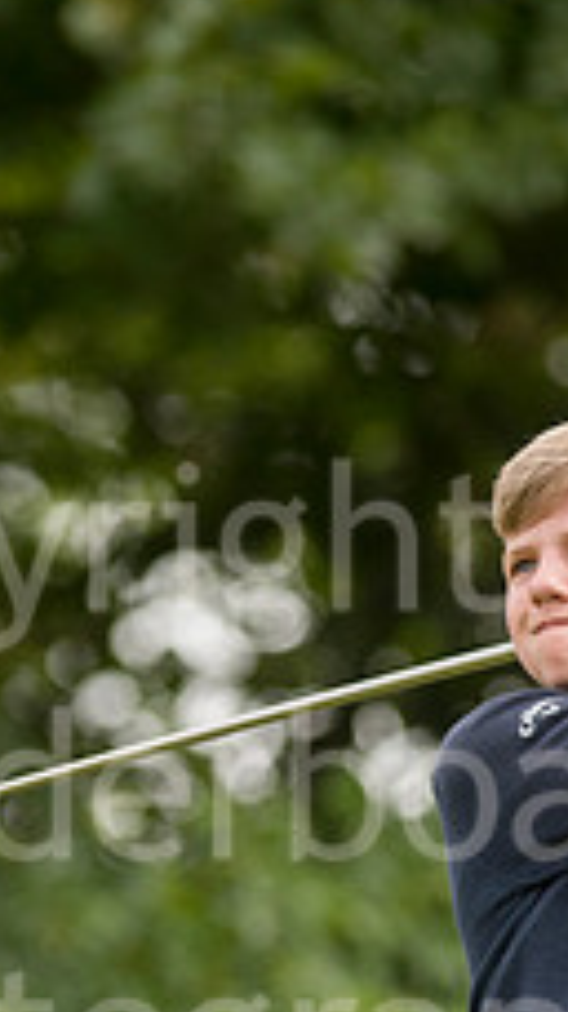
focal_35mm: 799
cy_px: 828
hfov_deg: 1.5
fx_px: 21425
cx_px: 231
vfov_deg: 2.7
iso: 500
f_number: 4
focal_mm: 300
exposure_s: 1/2000
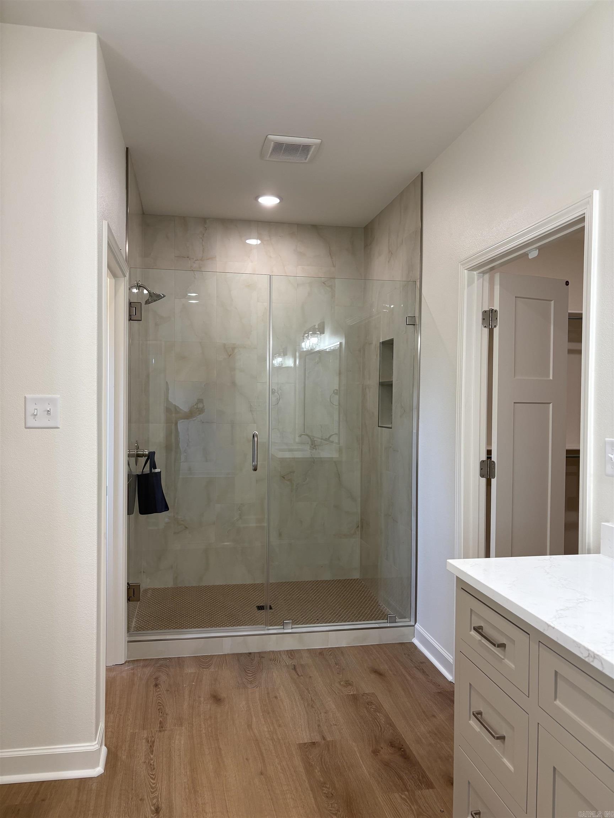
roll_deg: -1.0
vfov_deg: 67.3
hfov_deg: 53.1
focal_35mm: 26
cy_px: 409
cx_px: 307
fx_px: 615
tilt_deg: -1.7
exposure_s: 1/120
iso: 80
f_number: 1.6
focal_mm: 5.96
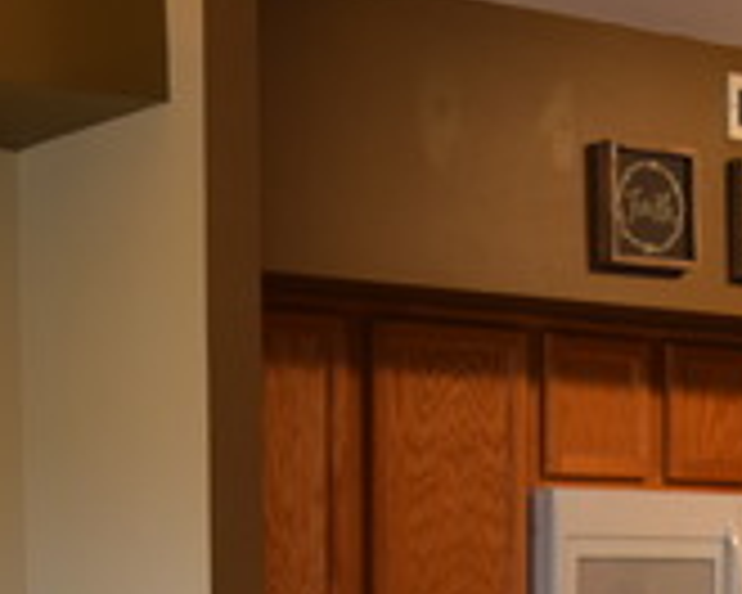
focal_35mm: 115
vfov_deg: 12.7
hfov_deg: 16.7
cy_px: 898
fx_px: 2522
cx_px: 373
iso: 560
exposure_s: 1/60
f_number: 4
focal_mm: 21
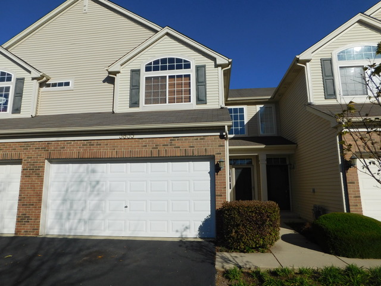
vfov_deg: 58.9
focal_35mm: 23
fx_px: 253
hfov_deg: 73.9
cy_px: 143
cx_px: 190
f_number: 6
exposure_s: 1/1250
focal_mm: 4
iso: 125
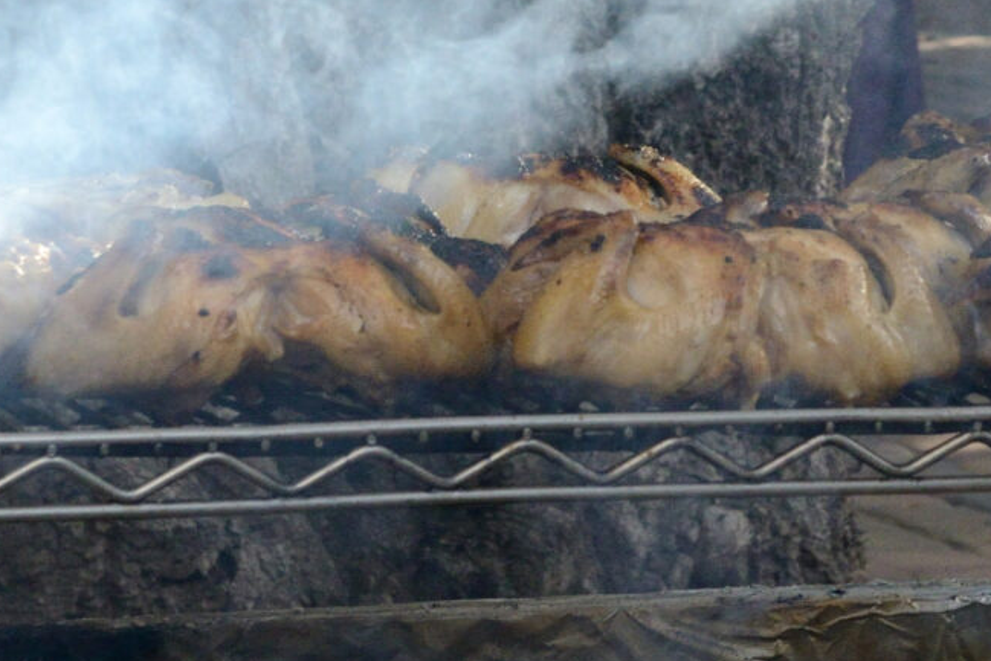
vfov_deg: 5.0
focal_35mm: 276
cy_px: -201
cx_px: 1128
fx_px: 7599
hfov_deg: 7.4
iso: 1000
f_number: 10
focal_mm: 70
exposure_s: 1/400
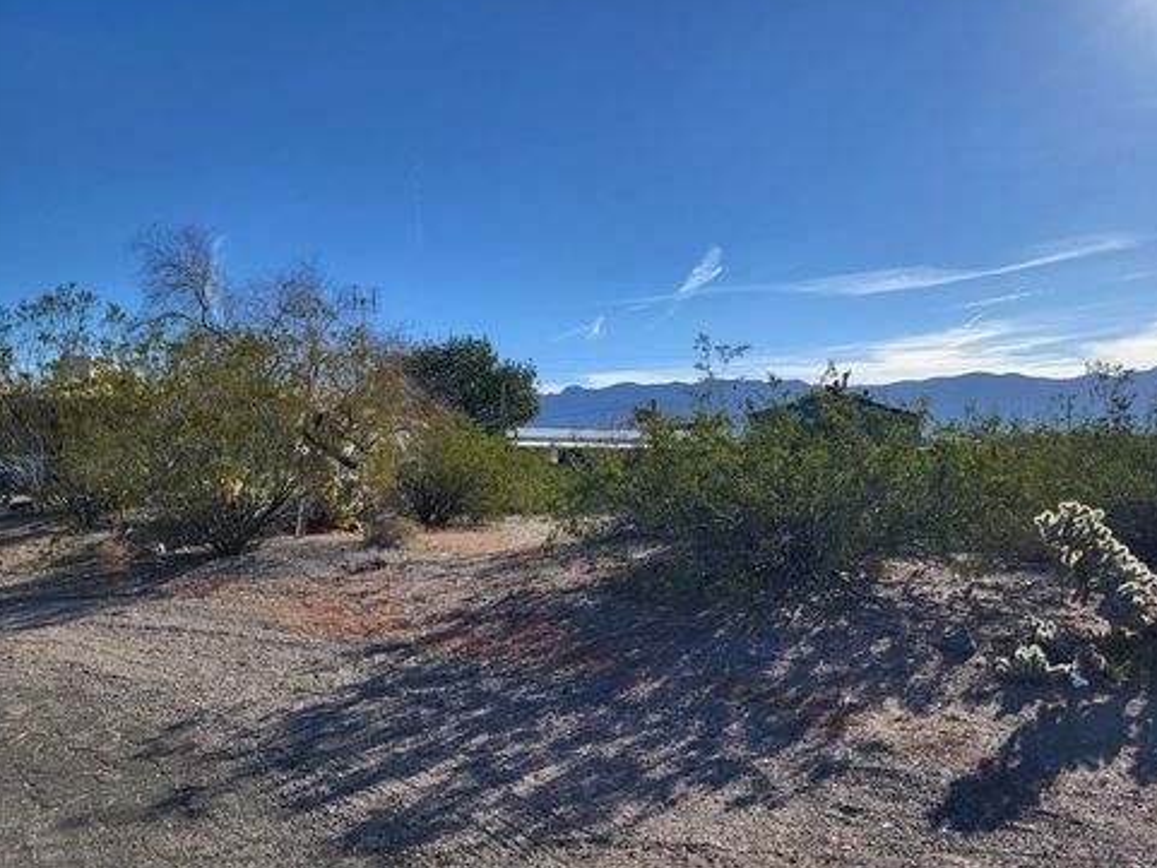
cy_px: 424
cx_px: 582
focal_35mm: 27
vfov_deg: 51.4
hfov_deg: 65.3
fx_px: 903
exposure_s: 1/3100
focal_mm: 5.4
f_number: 1.8
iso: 40
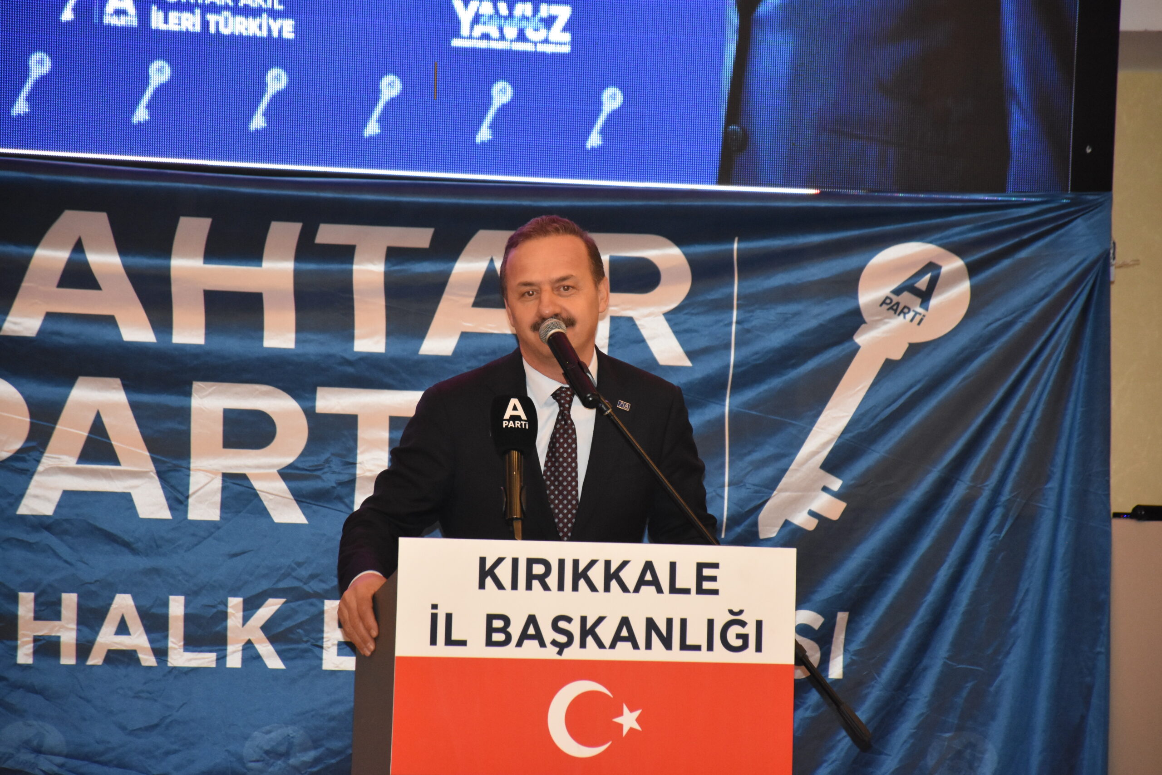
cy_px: 388
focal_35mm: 210
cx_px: 581
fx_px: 6778
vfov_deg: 6.5
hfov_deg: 9.8
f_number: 5.6
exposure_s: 1/60
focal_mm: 140
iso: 2500
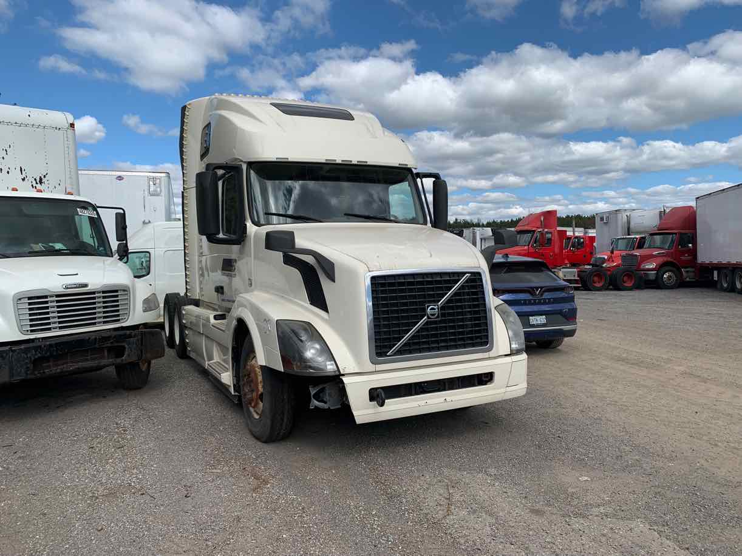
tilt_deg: -1.5
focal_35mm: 26
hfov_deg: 67.3
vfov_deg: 53.0
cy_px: 278
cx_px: 371
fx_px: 557
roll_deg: +2.2
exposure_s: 1/2545
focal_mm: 4.25
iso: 25
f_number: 1.8
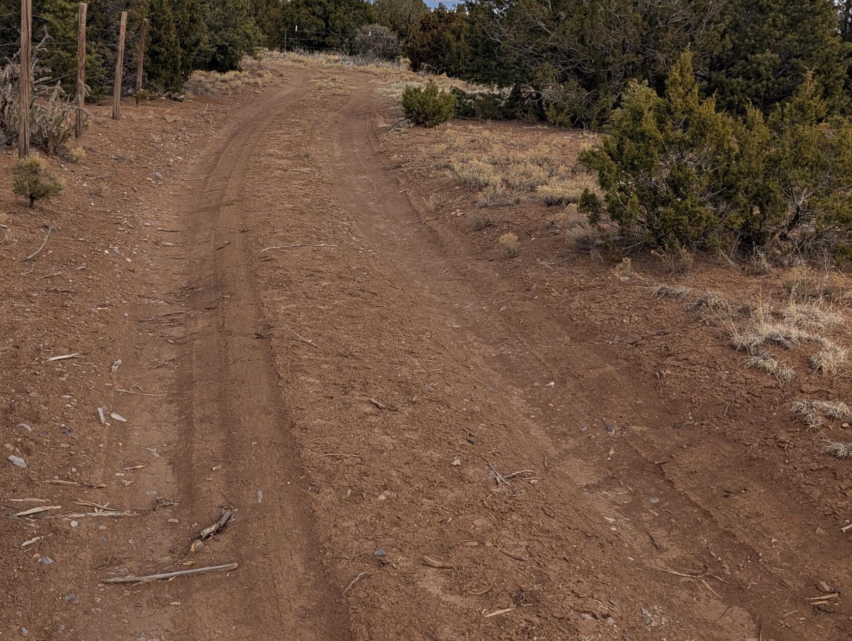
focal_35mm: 43
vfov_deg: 33.5
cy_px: 231
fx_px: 1060
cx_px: 366
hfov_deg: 43.7
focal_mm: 6.9
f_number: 1.68
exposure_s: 1/1404
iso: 22
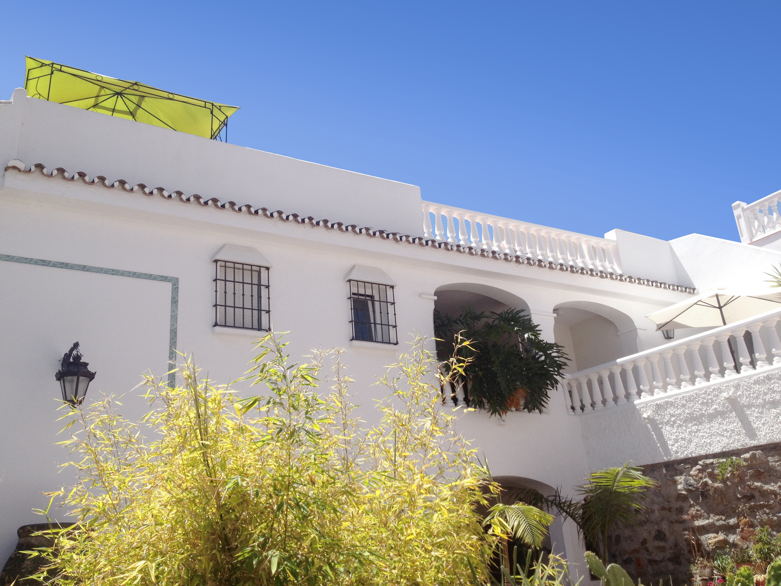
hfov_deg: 52.6
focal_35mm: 35
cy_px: 293
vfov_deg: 40.7
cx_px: 390
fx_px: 790
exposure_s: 1/1284
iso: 50
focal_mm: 4.28
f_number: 2.4
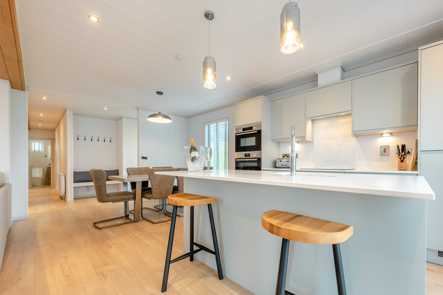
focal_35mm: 14
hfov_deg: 104.2
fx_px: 172
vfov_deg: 81.3
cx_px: 222
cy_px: 148
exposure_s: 1/20
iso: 100
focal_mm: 14
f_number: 8
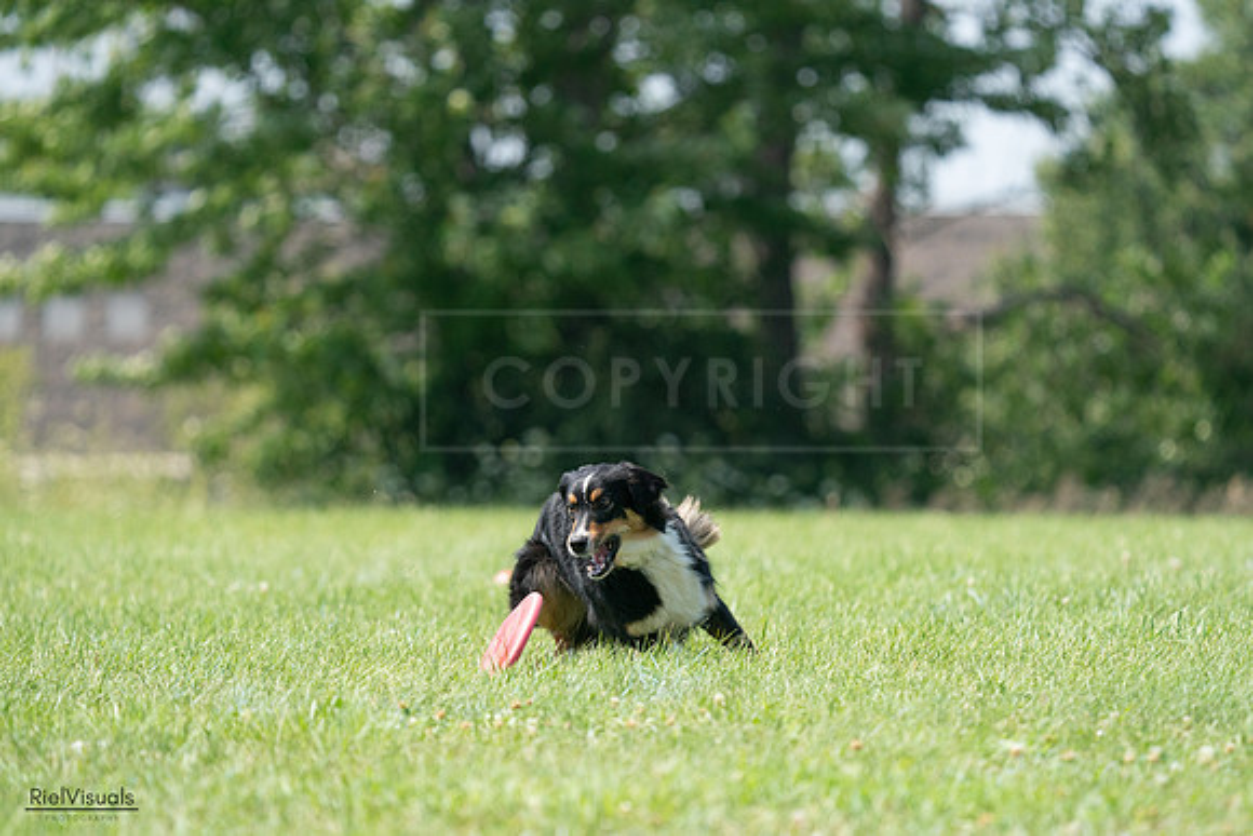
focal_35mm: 350
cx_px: 626
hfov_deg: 5.9
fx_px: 12184
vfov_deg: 3.9
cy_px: 418
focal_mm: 350
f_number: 6.3
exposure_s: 1/4000
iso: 1600
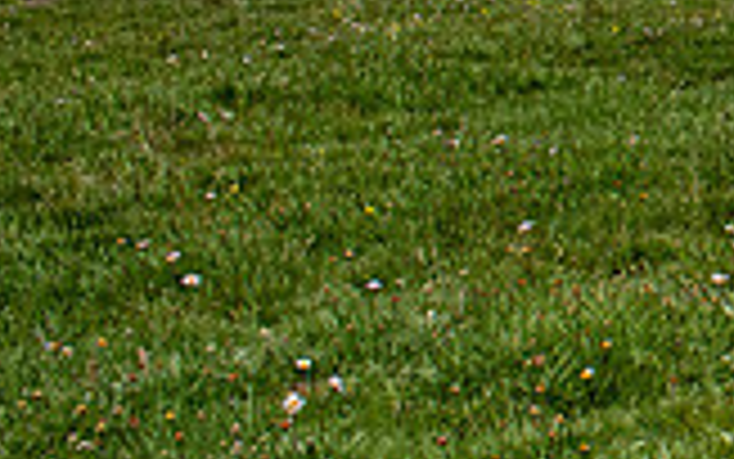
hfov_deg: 18.6
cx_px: 1126
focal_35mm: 98
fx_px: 1961
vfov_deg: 13.0
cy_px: -79
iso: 400
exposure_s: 1/800
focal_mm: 18
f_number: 14
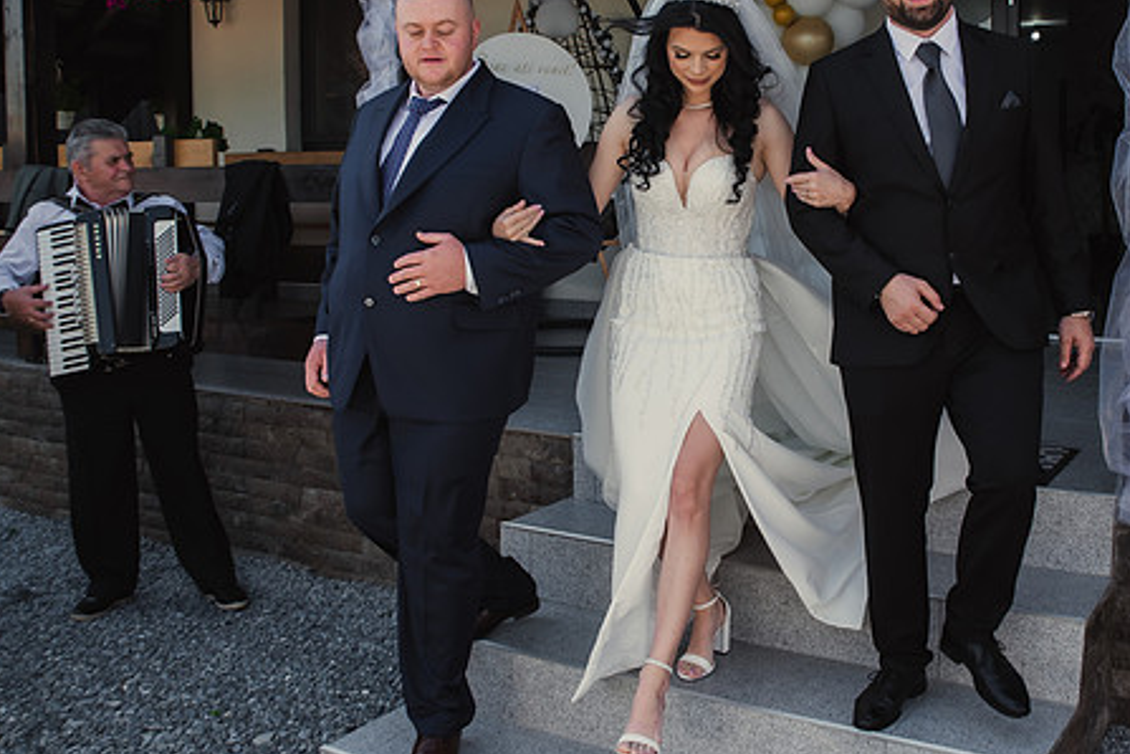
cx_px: 709
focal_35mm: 39
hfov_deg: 49.1
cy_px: 277
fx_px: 1224
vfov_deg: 34.0
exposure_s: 1/160
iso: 200
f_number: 6.3
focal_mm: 26
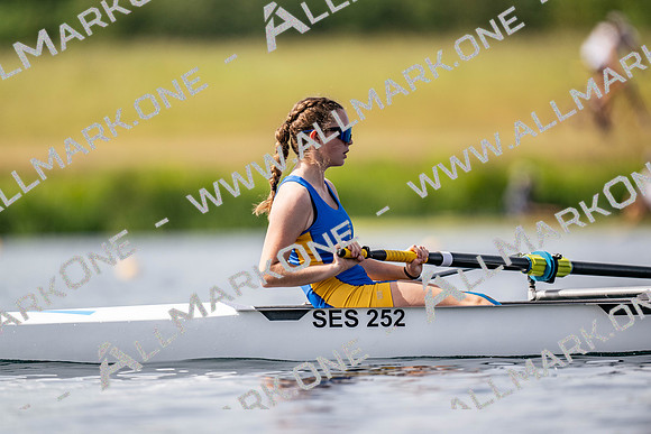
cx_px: 326
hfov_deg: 3.4
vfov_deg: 2.3
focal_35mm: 600
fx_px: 10852
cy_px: 217
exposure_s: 1/2500
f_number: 4
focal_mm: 600
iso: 180
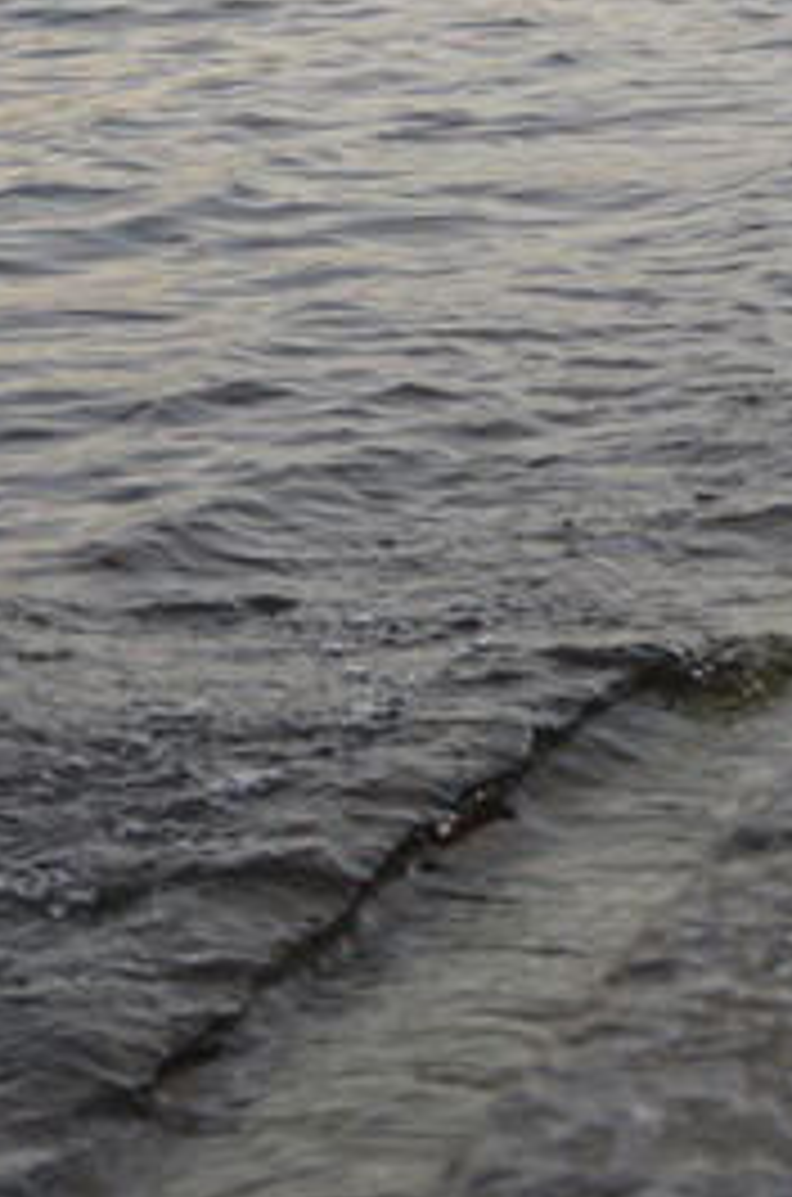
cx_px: 605
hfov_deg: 11.1
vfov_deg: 16.3
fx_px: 4047
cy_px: -112
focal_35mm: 122
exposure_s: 1/100
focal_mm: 24
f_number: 5
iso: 400
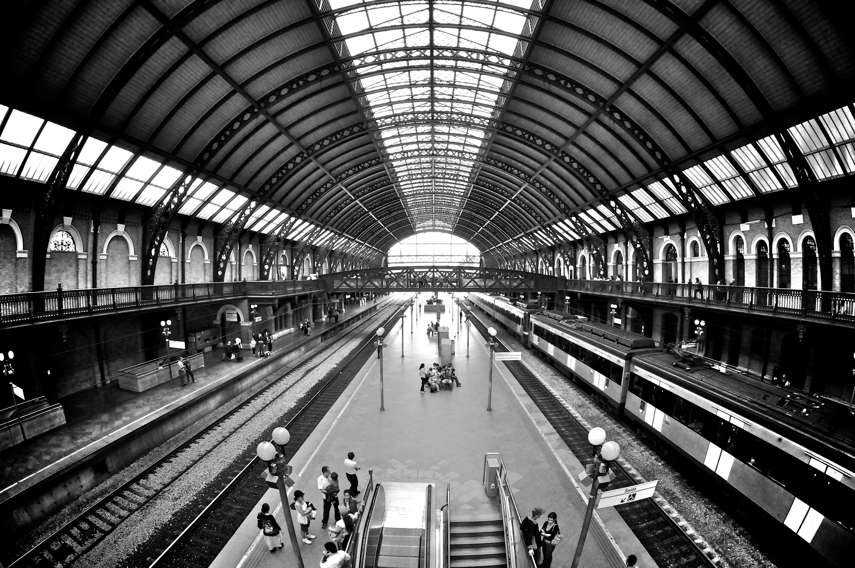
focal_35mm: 16
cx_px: 428
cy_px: 284
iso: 1600
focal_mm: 10.5
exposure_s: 1/60
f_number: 11
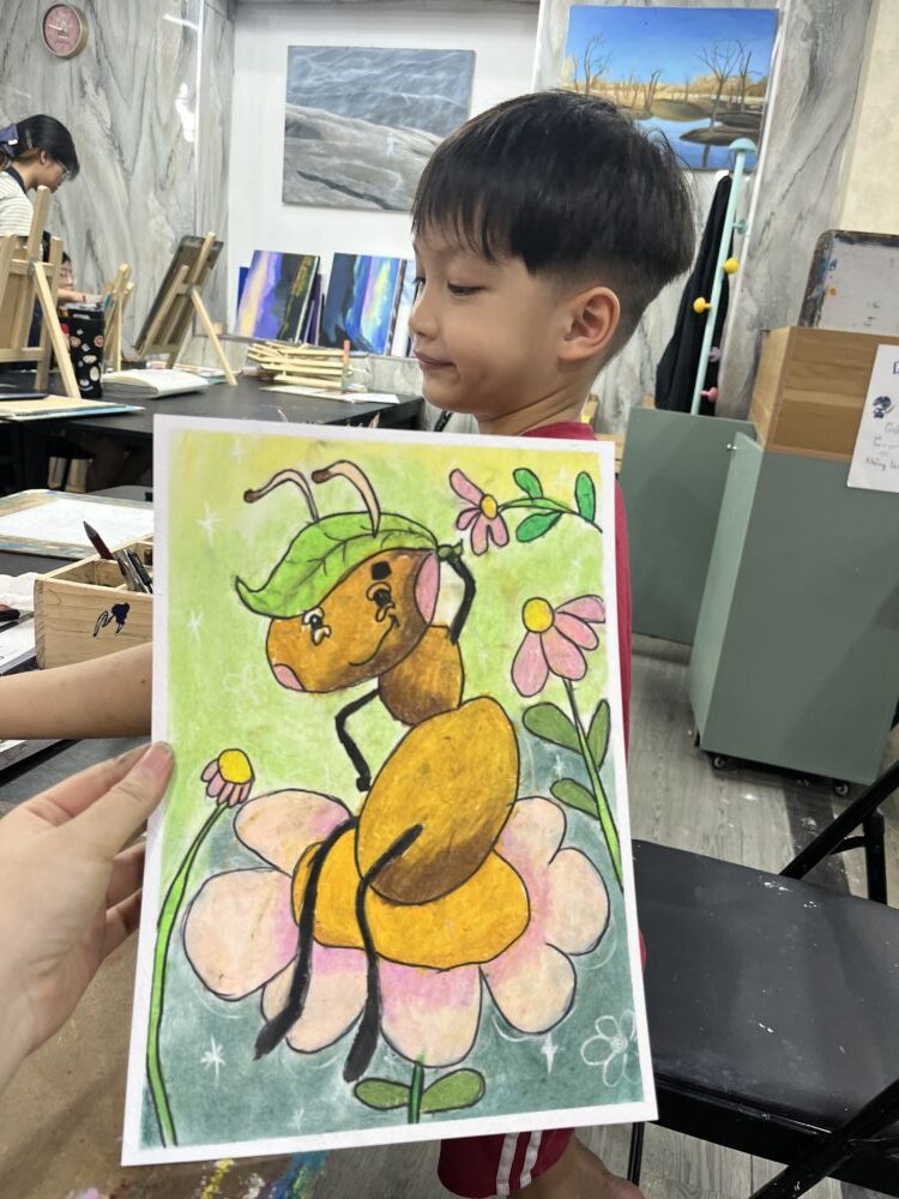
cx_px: 450
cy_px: 600
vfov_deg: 67.3
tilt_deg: -17.7
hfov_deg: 53.1
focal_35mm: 26
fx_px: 900
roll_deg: -5.1
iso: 125
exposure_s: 1/100
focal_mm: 5.1
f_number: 1.6
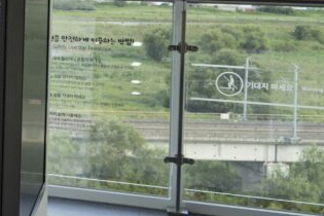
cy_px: -4
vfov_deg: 14.8
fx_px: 819
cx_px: -201
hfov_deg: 18.9
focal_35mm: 91
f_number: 5.6
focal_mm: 28
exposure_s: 1/80
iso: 100
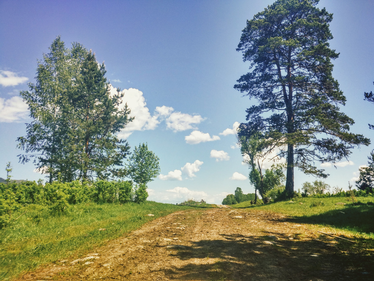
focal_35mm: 30
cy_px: 140
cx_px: 187
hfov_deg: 60.0
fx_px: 324
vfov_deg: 46.8
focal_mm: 4.12
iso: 100
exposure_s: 1/1442
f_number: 2
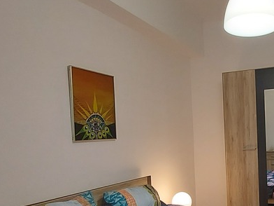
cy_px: 151
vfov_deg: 40.7
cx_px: 221
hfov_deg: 50.5
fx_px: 269
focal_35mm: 34
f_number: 2.2
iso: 250
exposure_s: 1/50
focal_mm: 1.74
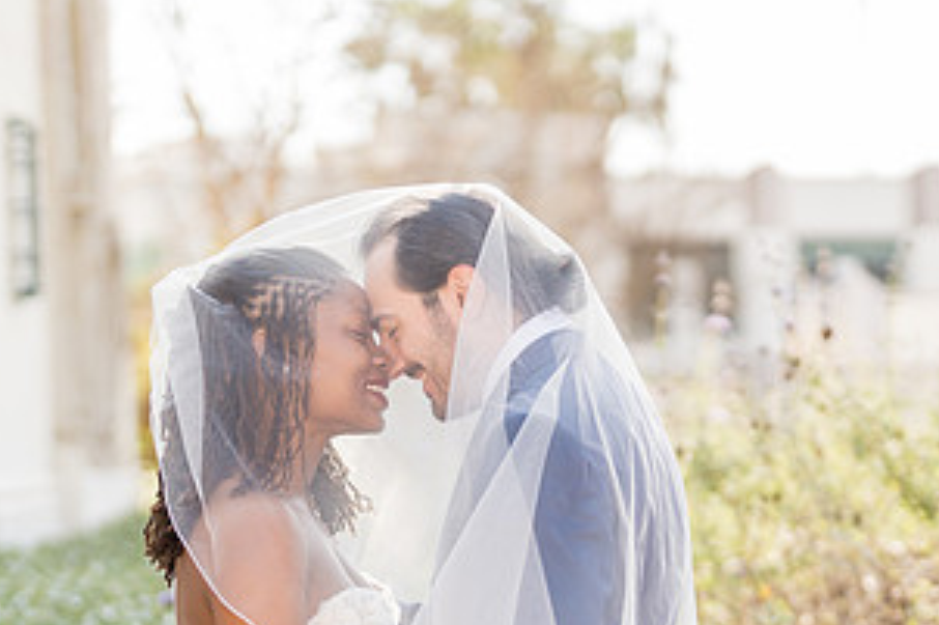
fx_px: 2503
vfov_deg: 14.1
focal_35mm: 96
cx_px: 504
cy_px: 571
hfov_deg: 21.2
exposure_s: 1/2000
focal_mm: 50
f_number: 1.2
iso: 125
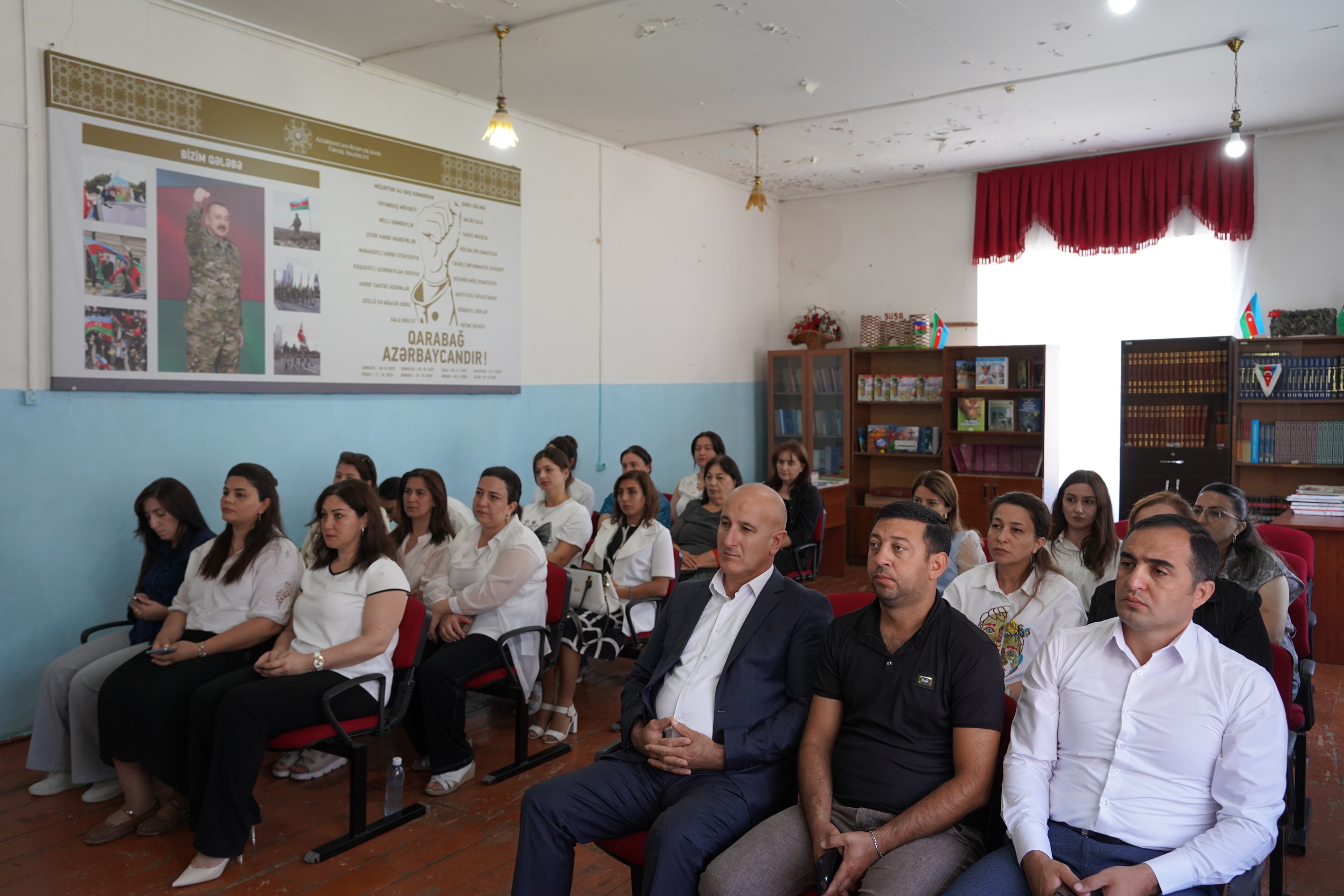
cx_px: 672
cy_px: 448
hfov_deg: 65.5
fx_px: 1045
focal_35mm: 28
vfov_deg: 46.4
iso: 1600
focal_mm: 28
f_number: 4
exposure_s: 1/160
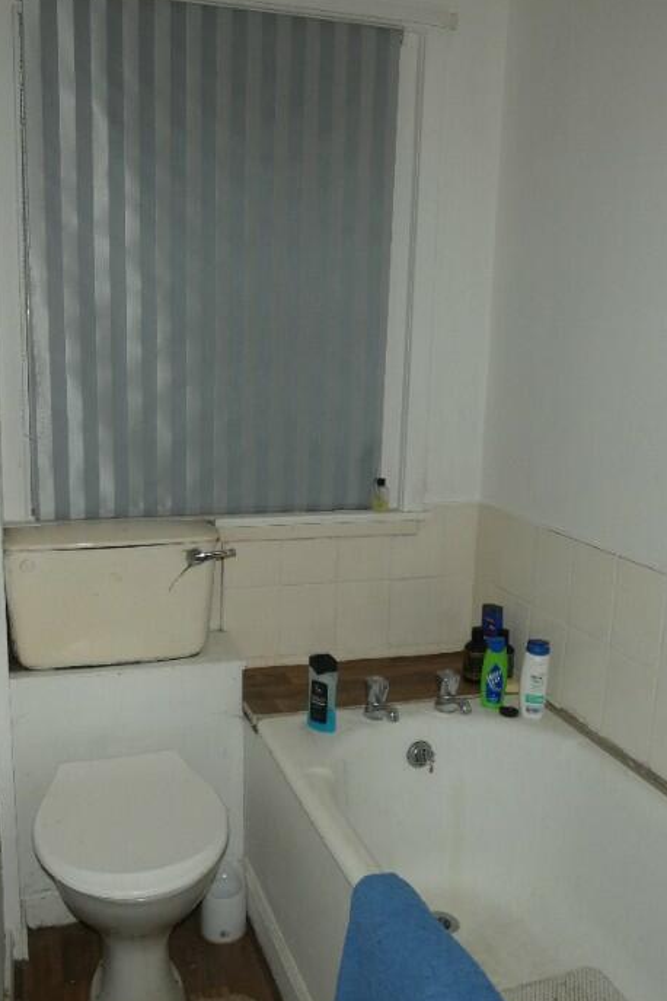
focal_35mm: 31
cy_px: 503
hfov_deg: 42.3
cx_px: 297
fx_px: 861
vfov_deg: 60.3
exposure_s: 1/60
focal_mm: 3.6
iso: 80
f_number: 2.8
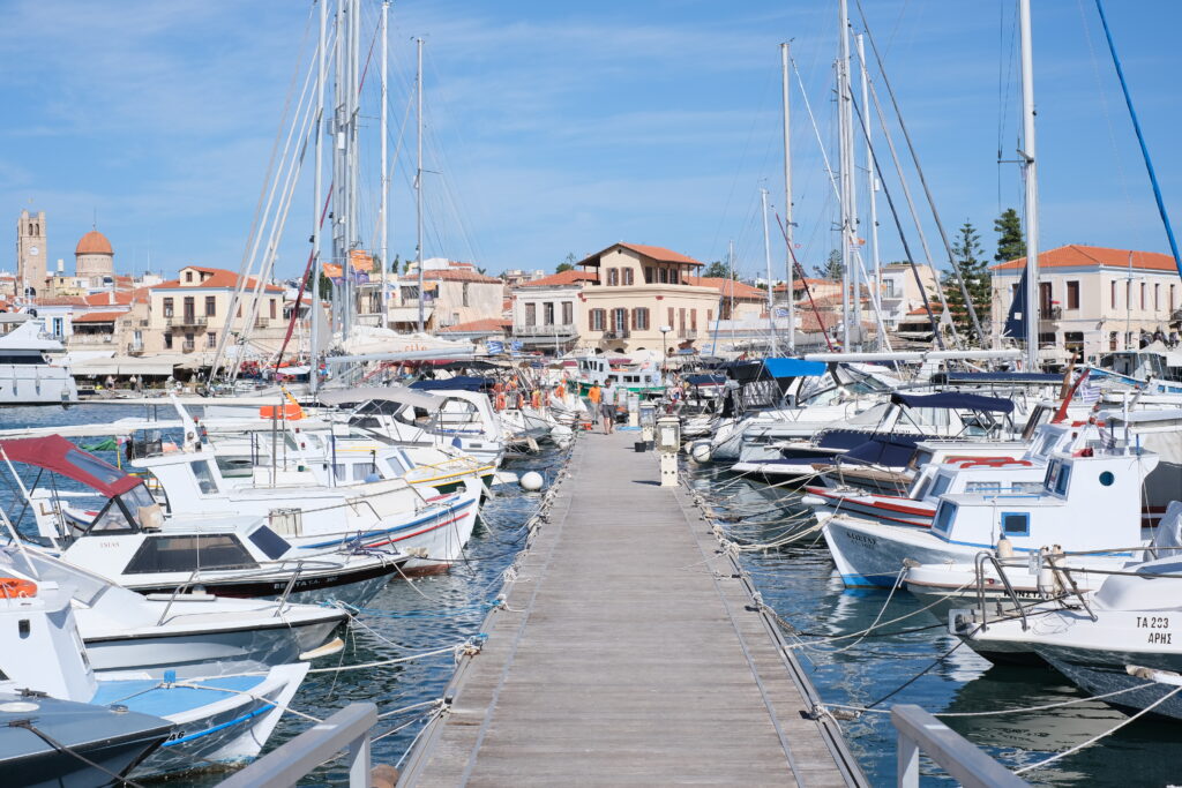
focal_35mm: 53
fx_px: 1740
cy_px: 394
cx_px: 591
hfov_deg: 37.5
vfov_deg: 25.5
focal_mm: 35
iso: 320
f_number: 5.6
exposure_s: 1/2000
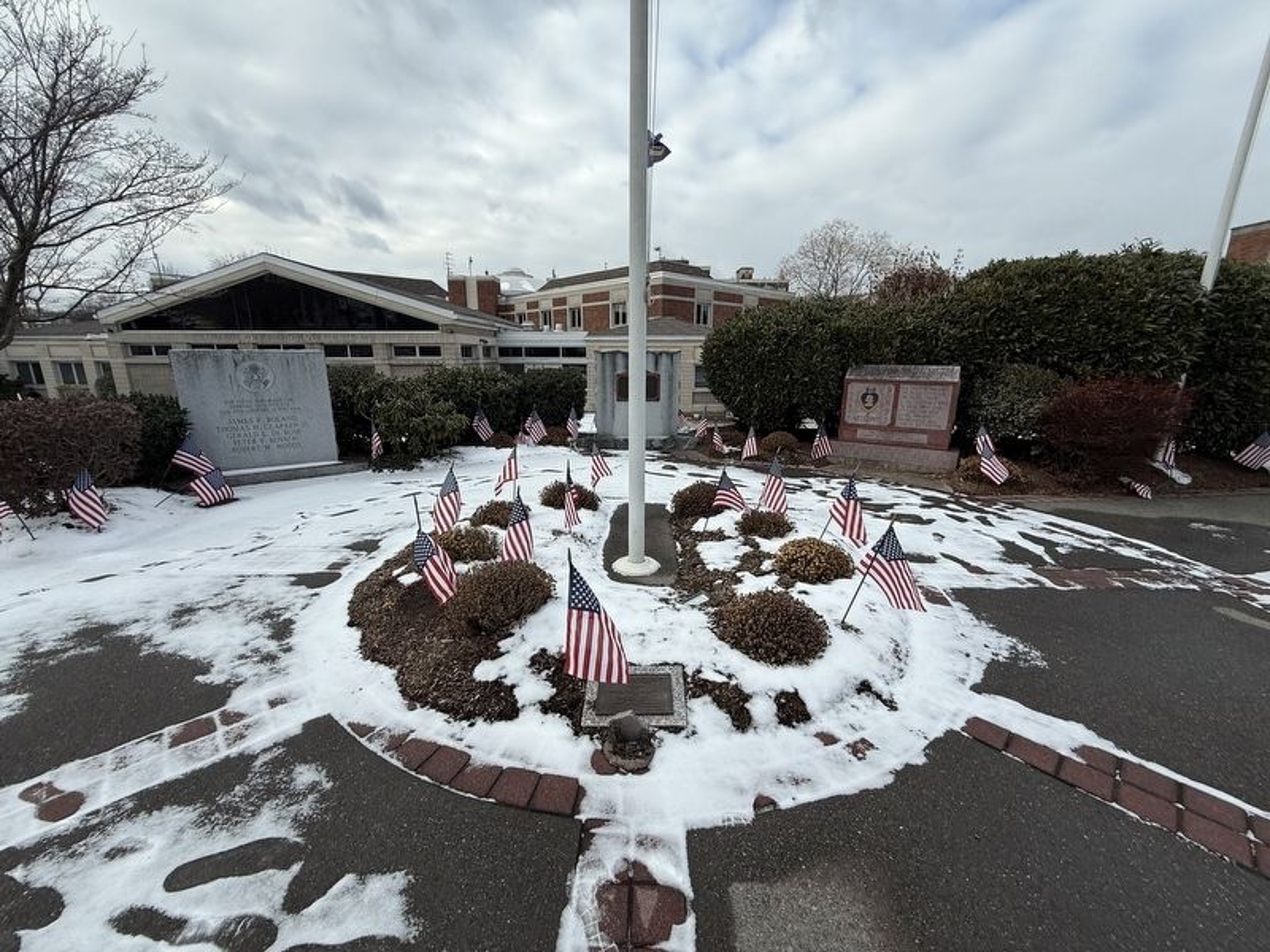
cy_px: 476
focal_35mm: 14
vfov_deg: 85.7
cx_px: 635
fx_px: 514
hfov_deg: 102.1
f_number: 2.2
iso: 50
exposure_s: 1/985
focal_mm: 2.22
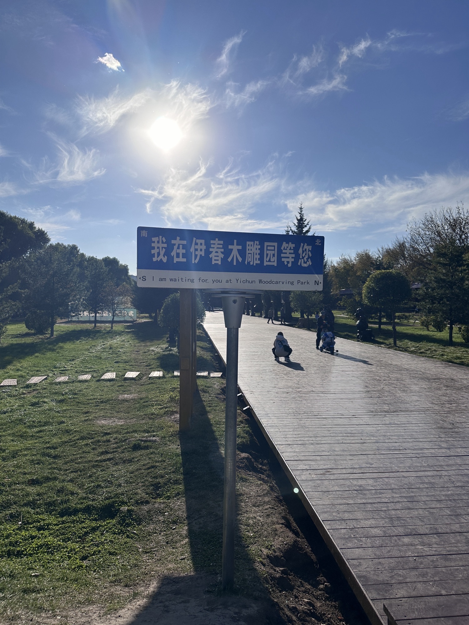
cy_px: 312
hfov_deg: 56.8
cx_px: 234
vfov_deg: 71.6
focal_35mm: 24
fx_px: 434
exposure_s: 1/15625
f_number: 1.78
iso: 80
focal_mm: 6.86
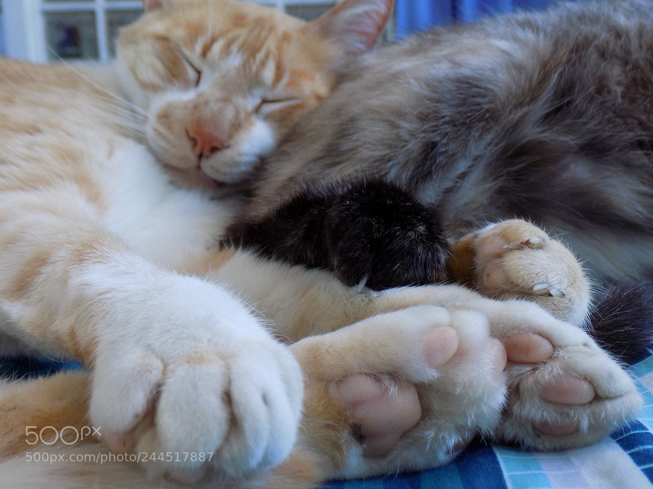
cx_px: 326
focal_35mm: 41
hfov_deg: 45.8
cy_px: 244
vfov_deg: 35.1
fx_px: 773
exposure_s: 1/30
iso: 125
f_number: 3.6
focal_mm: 7.3
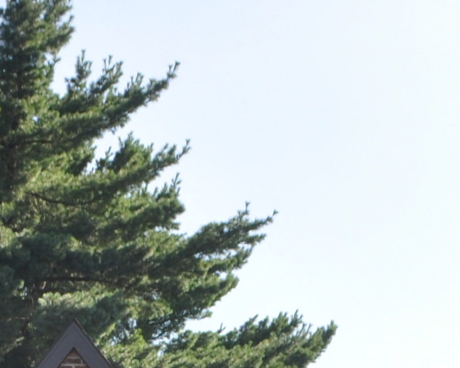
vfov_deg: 10.7
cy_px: 717
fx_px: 1811
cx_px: 87
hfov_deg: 14.4
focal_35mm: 133
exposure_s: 1/200
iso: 200
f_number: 7.1
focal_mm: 18
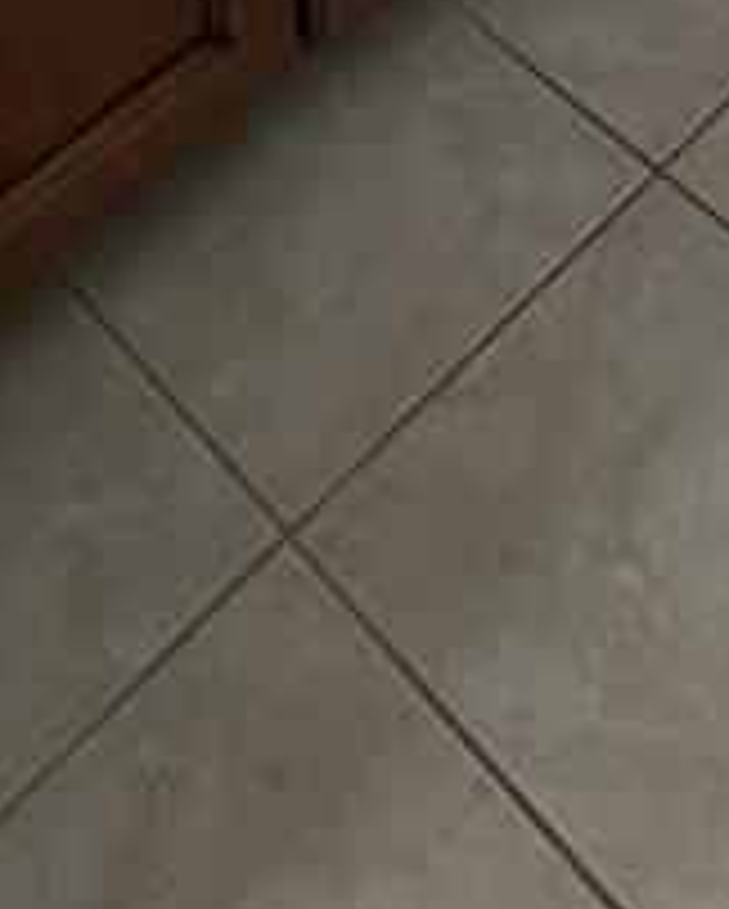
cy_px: -1260
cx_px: 616
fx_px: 2181
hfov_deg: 18.7
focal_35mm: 81
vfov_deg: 14.8
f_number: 2.2
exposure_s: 1/120
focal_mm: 2.22
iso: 100
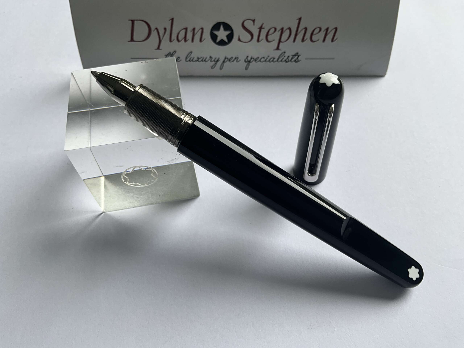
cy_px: 174
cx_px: 232
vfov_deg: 48.2
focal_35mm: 29
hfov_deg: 61.7
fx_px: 389
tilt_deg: -55.4
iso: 16
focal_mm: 3
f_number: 1.8
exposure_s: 1/128
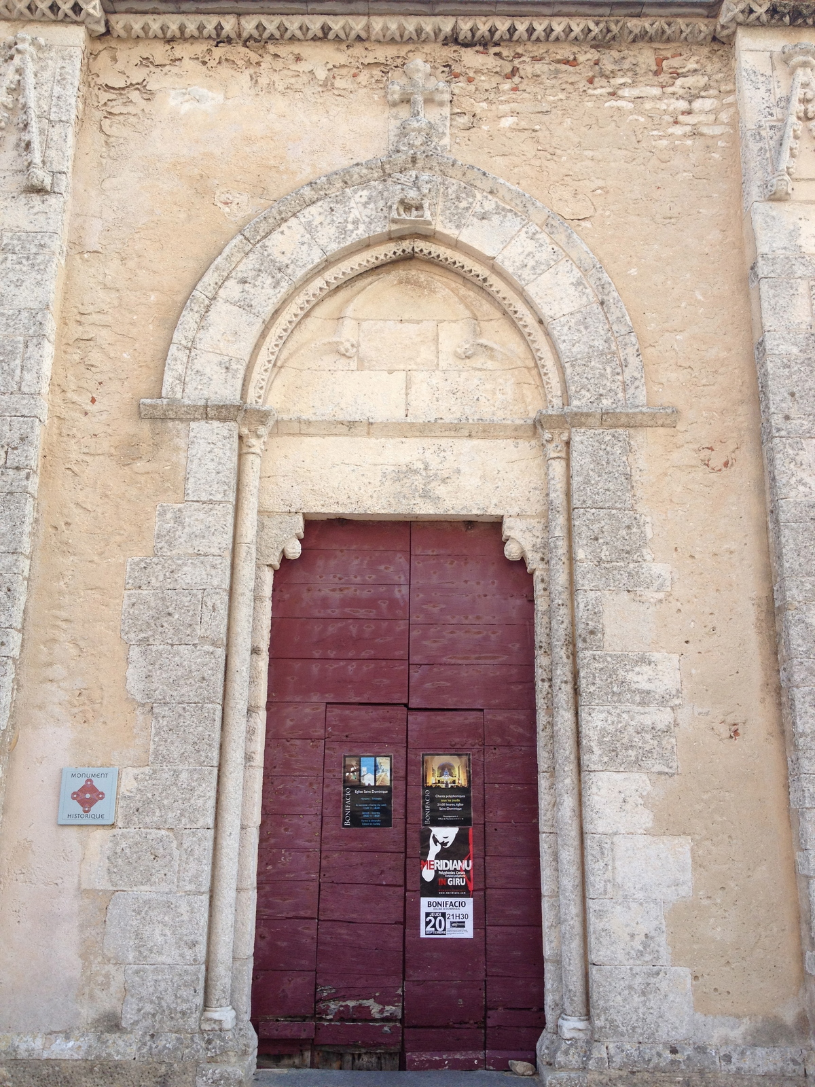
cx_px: 408
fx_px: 1099
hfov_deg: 40.7
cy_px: 544
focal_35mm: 35
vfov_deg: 52.6
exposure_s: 1/219
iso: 64
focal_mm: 4.28
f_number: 2.4
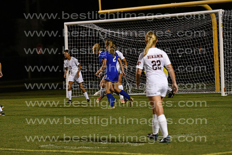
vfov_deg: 6.5
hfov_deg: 9.8
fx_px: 1354
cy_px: 78
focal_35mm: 210
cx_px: 116
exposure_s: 1/800
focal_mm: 140
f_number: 4
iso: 8000
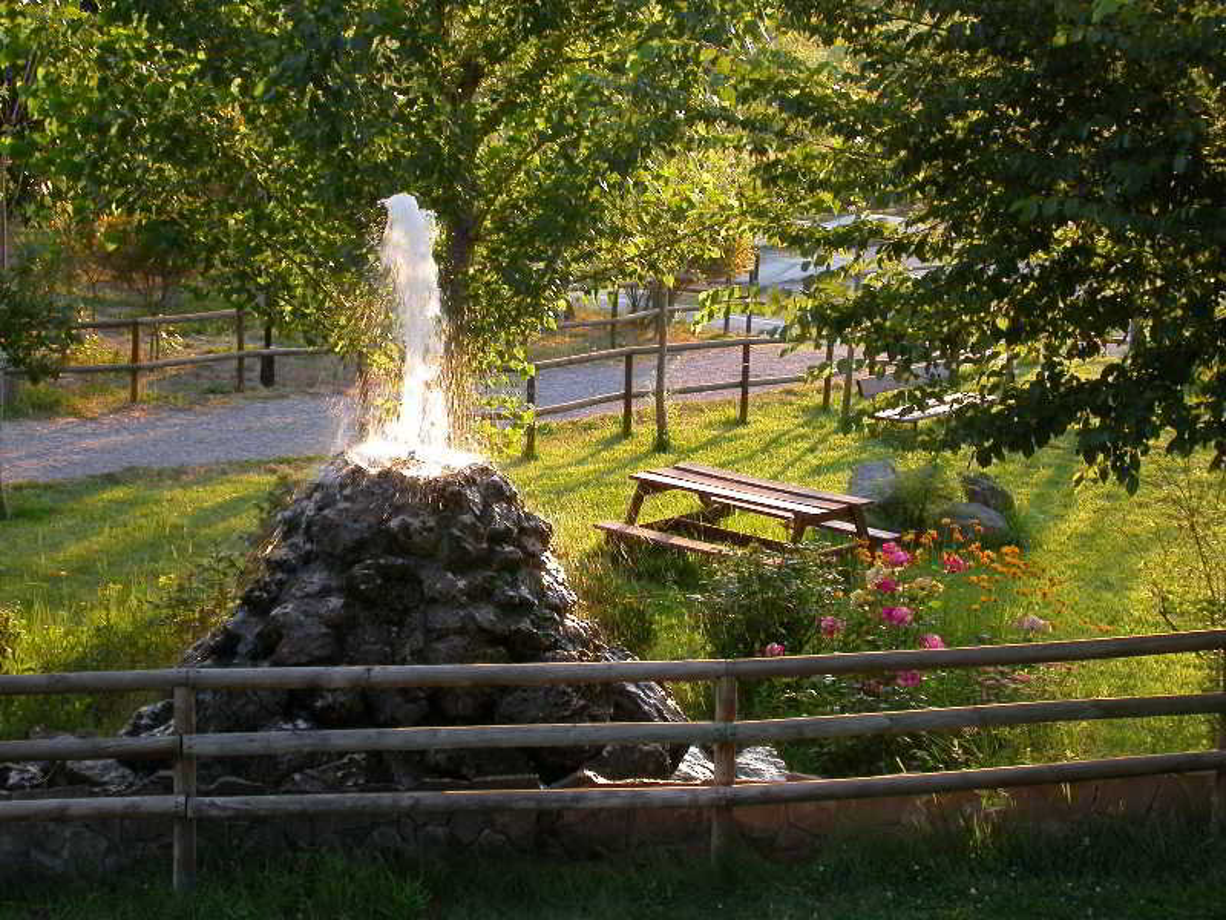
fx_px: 2798
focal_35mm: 79
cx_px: 613
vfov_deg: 18.7
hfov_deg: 24.7
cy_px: 460
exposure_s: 1/68.3
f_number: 5
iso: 100
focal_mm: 16.4
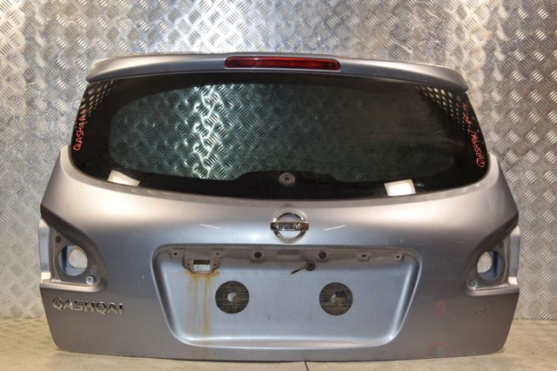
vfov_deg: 22.6
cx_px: 278
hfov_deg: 33.4
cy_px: 186
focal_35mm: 60
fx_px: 928
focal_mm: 40
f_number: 10
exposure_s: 1/200
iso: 800
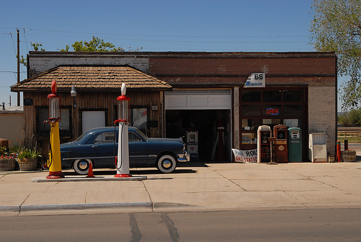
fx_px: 632
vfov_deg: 21.6
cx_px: 180
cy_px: 121
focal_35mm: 63
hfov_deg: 31.9
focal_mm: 42
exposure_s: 1/320
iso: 100
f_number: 9
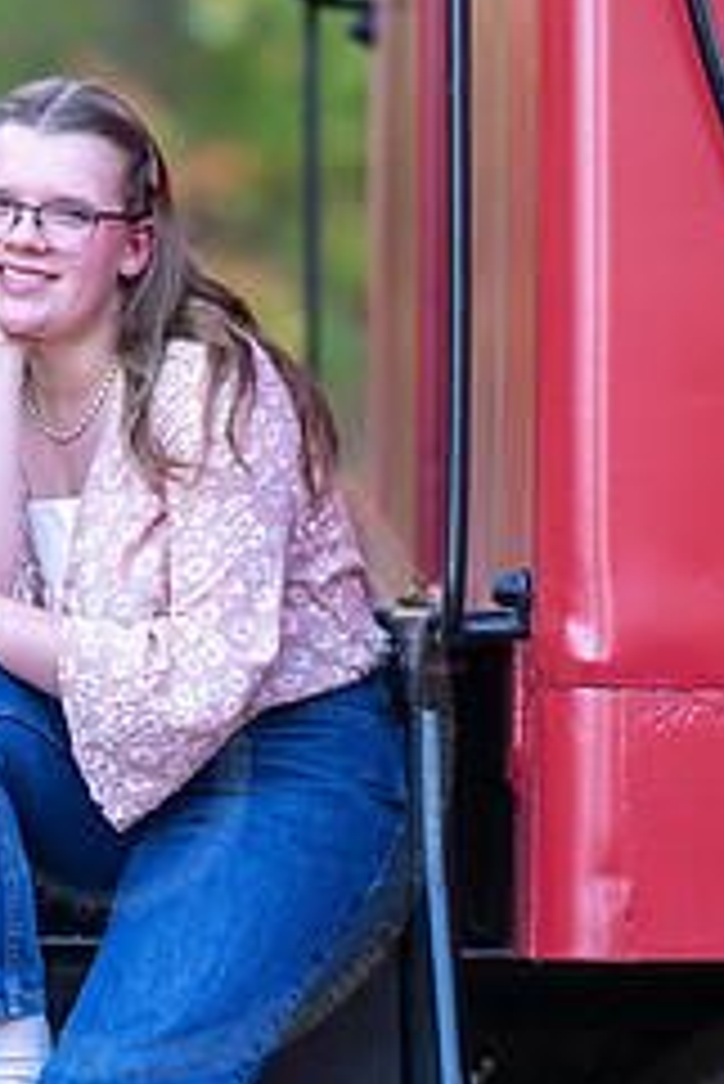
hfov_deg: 5.8
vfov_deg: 8.7
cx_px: 144
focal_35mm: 237
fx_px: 7139
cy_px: 891
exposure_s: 1/400
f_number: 1.3
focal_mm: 85
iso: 160
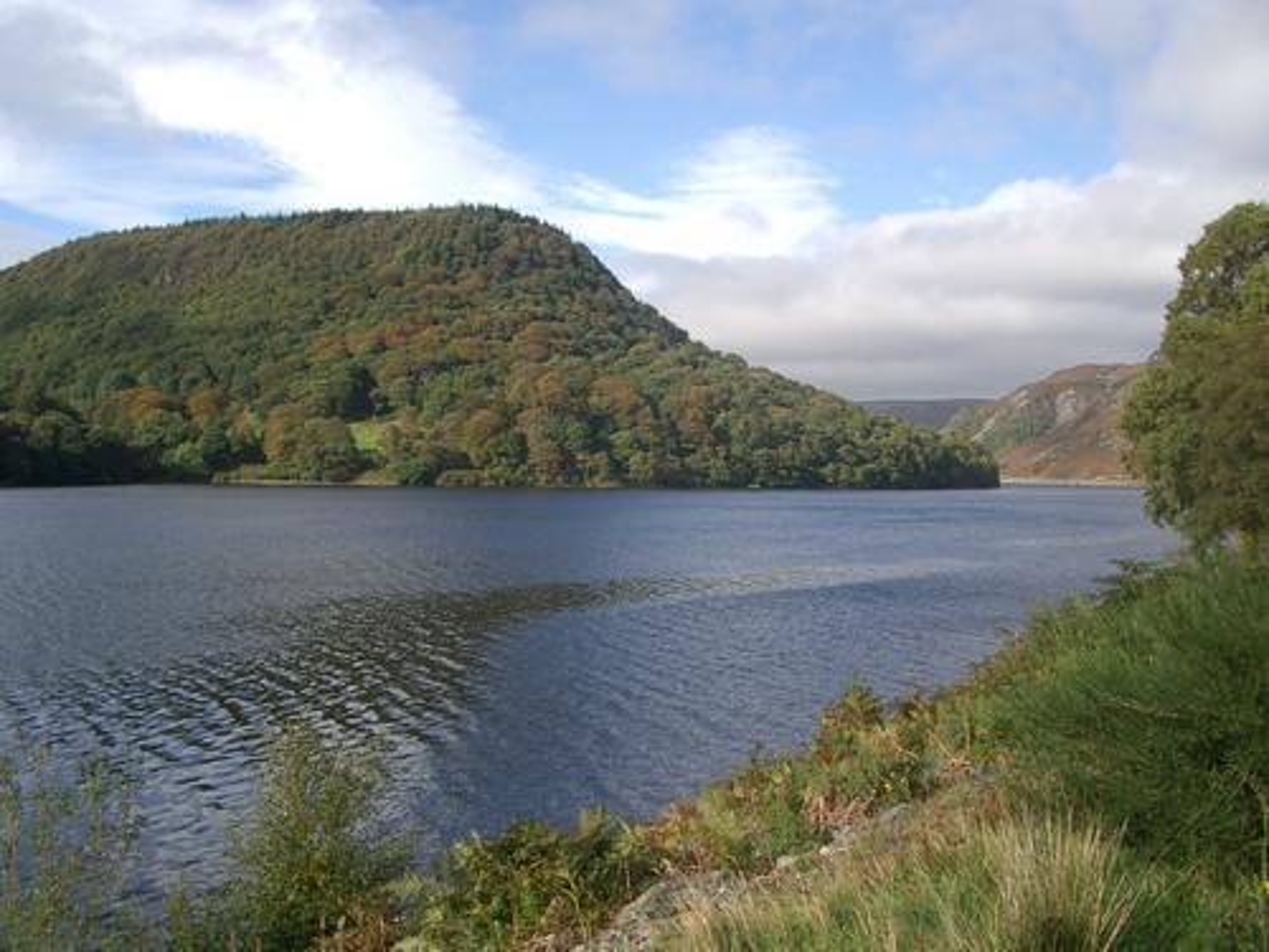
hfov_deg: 52.6
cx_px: 634
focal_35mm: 35
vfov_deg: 40.7
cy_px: 476
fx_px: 1283
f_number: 4.3
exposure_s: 1/400
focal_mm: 5.8
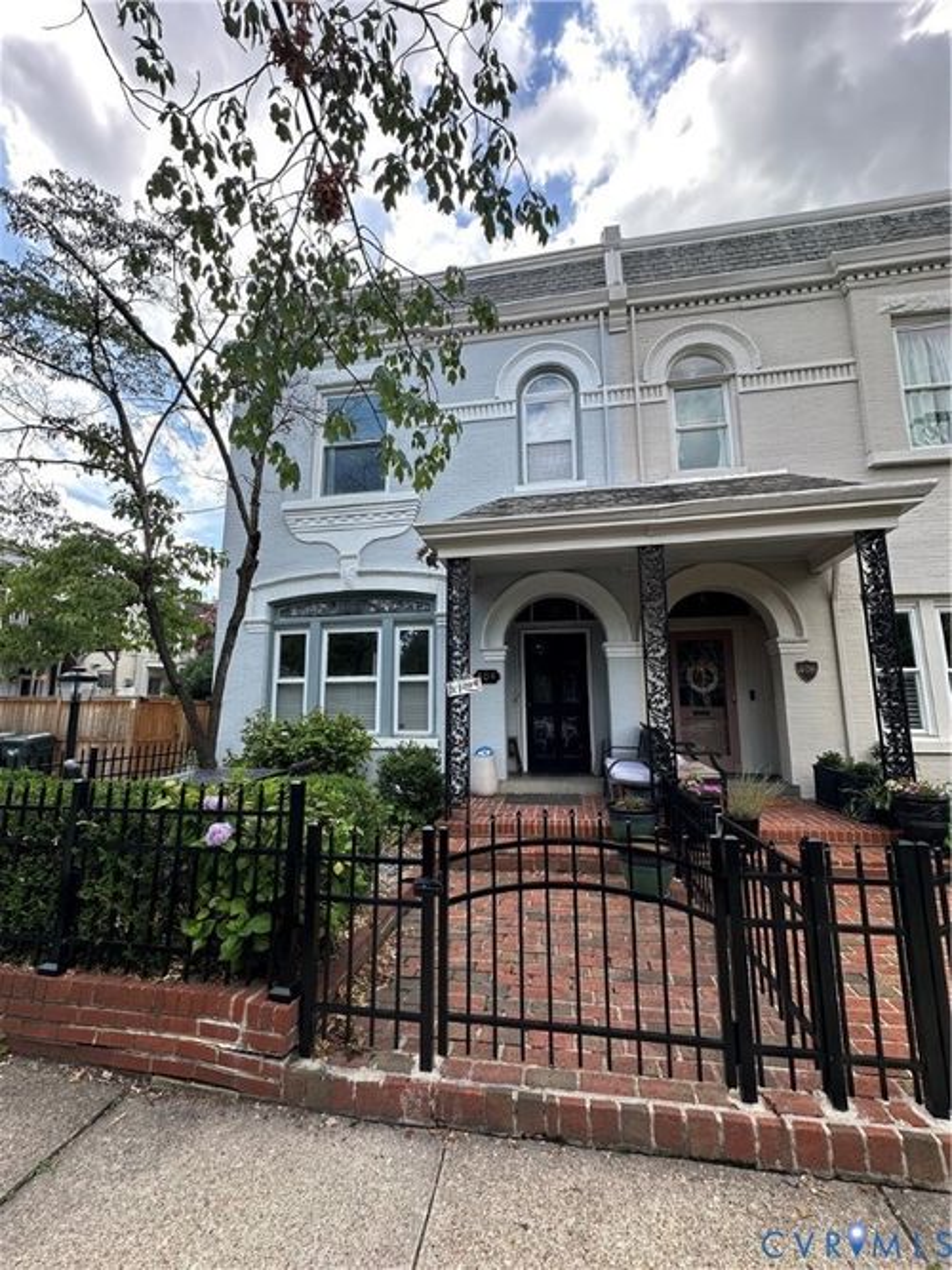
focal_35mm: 14
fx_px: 514
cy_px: 635
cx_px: 476
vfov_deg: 102.1
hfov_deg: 85.7
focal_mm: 2.22
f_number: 2.2
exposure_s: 1/413
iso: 40
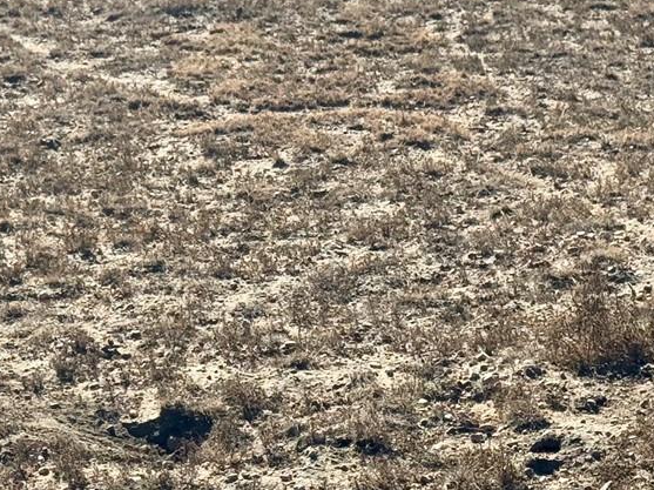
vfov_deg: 10.7
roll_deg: +0.2
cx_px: 348
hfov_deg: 14.3
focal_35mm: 138
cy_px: 219
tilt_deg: -12.6
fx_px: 2606
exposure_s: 1/3817
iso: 64
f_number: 1.78
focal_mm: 6.76
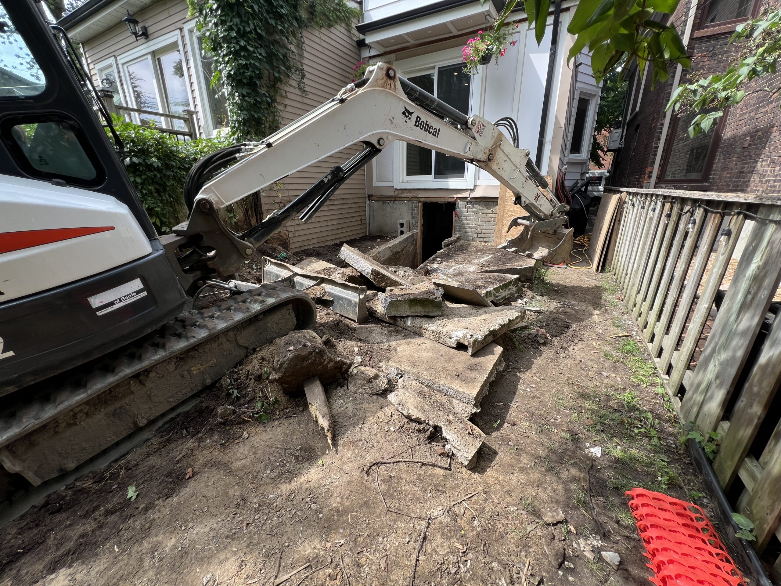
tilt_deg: -19.2
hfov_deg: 106.2
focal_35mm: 13
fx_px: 293
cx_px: 390
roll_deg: +0.6
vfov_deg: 89.9
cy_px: 293
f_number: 1.8
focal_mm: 1.57
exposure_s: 1/329
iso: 32
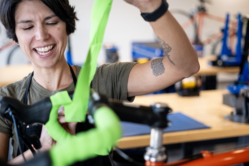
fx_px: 436
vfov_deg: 21.6
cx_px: 118
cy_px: 87
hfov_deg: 31.9
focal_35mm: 63
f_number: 1.6
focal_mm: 33
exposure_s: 1/400
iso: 2000
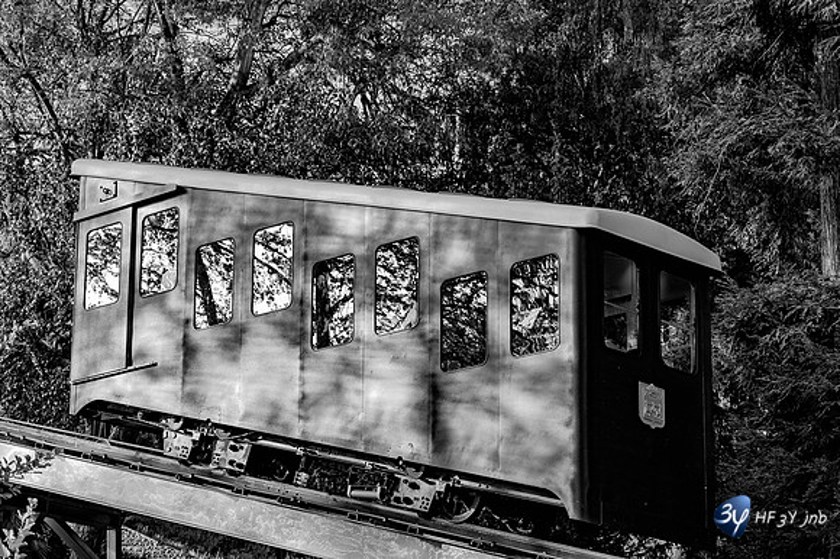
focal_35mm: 112
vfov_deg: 12.2
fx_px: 2606
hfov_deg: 18.3
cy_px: 280
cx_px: 420
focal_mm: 105
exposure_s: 1/200
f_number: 7.1
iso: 400
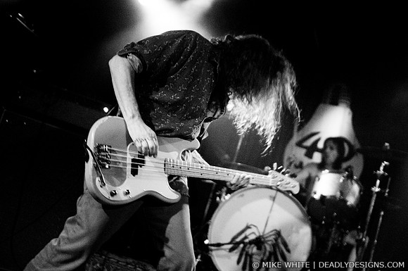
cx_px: 204
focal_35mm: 45
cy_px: 136
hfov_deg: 43.7
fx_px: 509
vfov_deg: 29.8
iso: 1000
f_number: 1.8
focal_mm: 30
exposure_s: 1/60
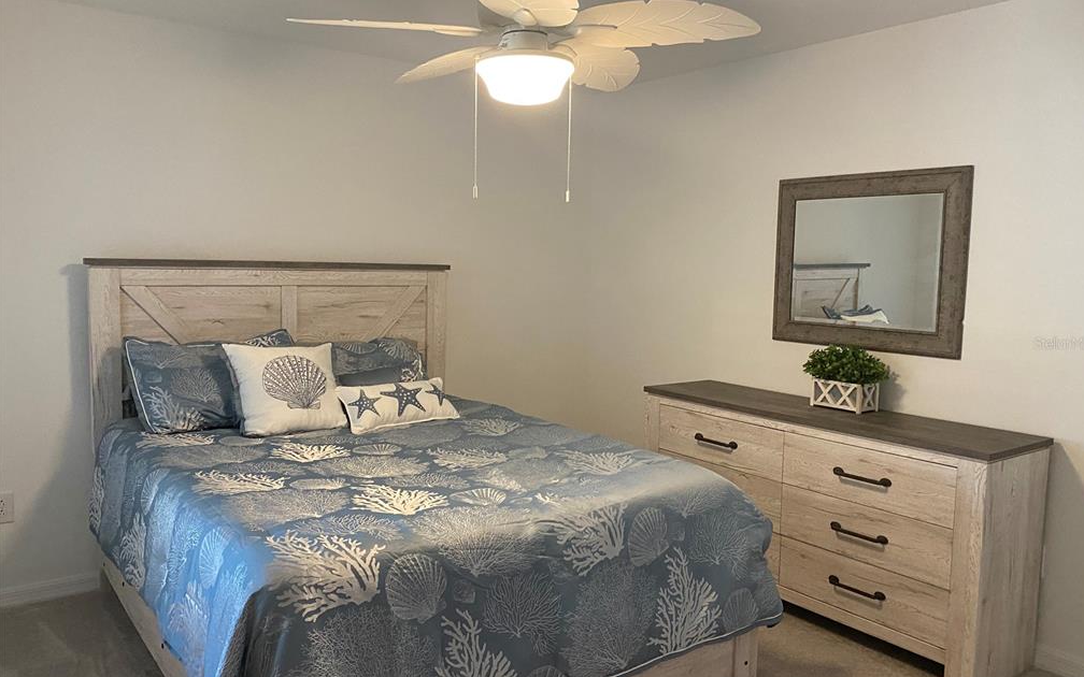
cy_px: 343
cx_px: 548
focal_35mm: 28
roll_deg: -1.2
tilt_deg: -4.4
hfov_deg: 66.5
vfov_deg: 44.5
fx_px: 827
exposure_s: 1/60
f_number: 1.8
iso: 400
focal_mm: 4.25
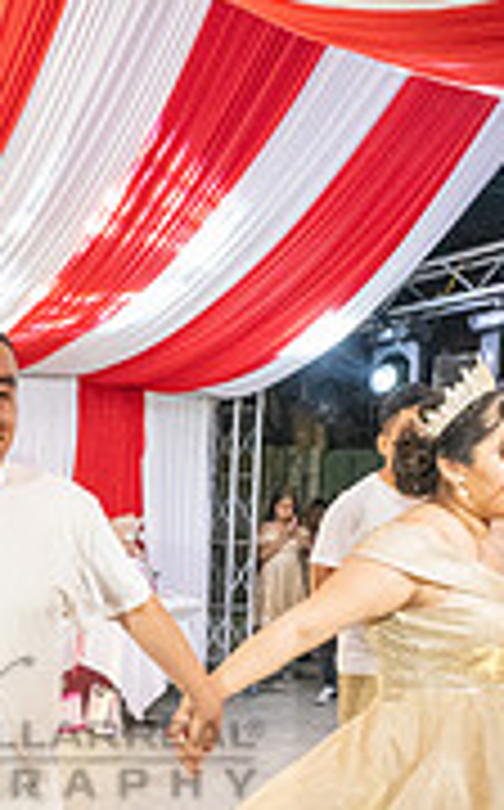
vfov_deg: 40.4
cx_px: -86
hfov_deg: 25.3
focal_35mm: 46
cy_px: 722
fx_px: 1014
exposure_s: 1/50
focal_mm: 14
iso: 10000
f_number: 8
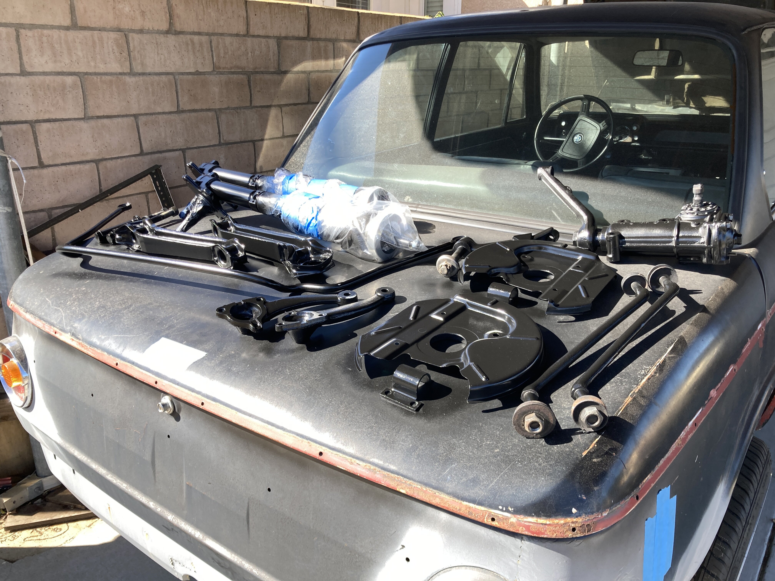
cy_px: 290
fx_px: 627
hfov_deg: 63.4
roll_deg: -1.4
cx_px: 388
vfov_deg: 49.7
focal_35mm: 28
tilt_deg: -20.0
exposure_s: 1/442
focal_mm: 3.99
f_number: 1.8
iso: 20
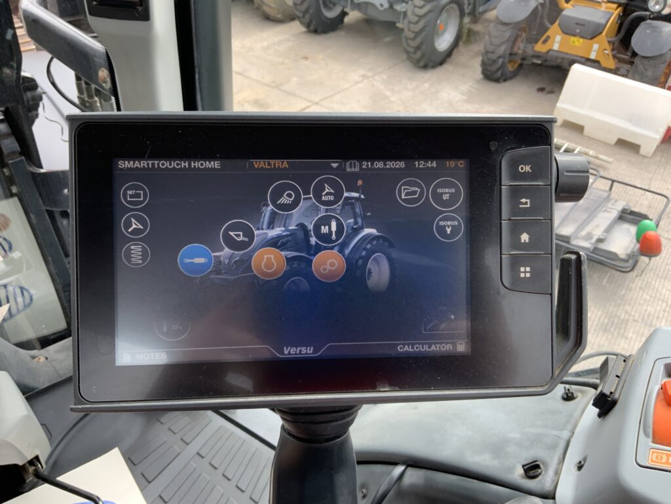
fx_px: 562
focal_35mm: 29
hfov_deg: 61.7
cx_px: 336
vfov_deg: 48.2
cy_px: 252
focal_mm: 3
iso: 16
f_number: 1.8
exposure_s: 1/138
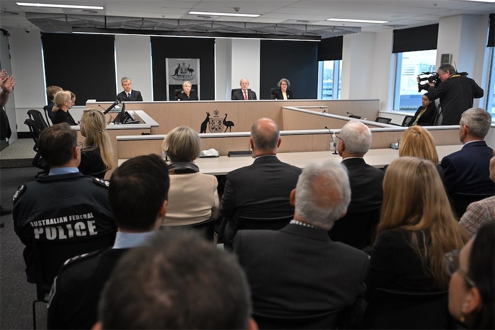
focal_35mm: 32
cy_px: 165
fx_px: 440
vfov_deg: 41.1
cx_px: 248
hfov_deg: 58.7
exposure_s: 1/500
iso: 2500
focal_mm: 32
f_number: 4
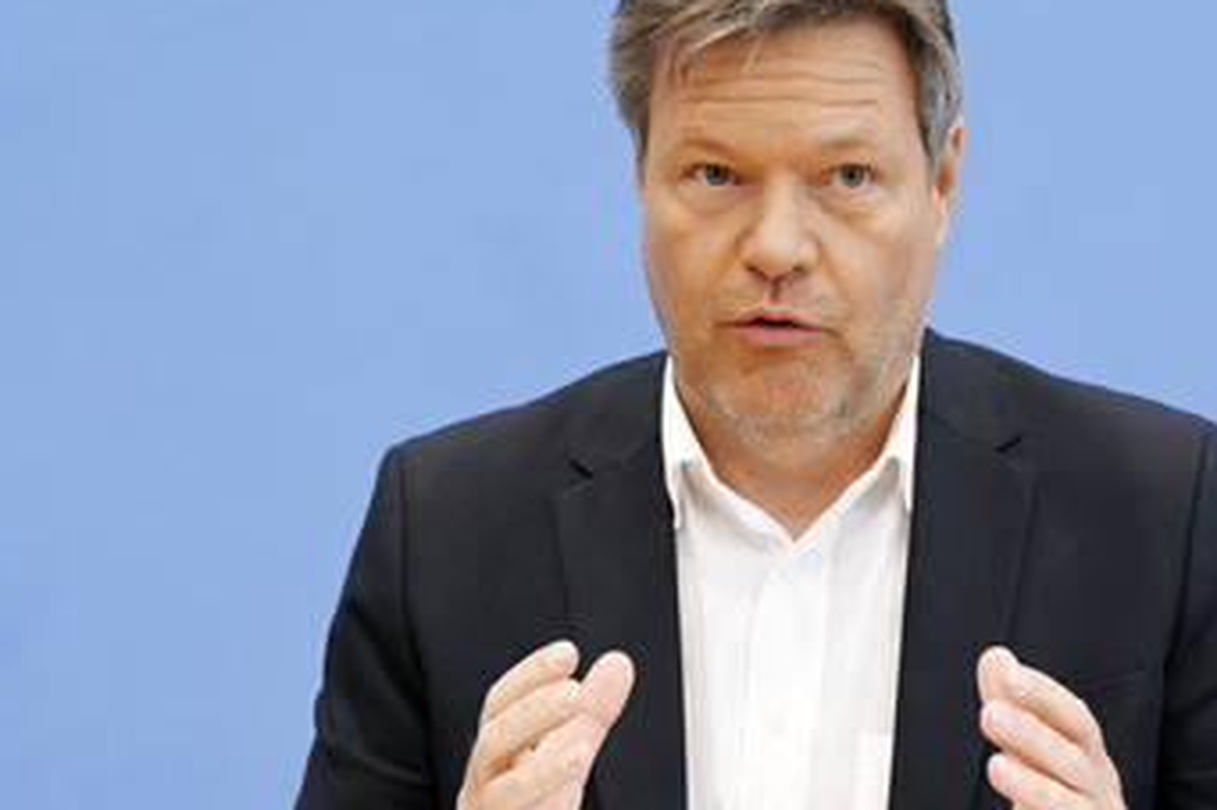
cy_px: 378
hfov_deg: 15.2
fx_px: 4561
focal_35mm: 135
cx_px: 769
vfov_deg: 10.1
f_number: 5
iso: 4000
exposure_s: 1/1000
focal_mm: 102
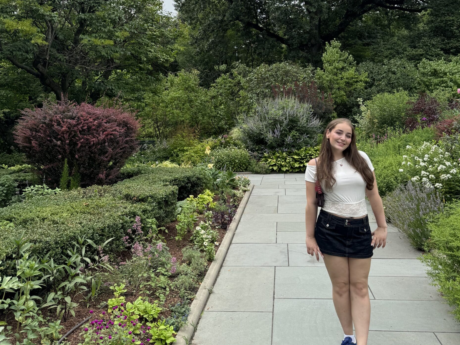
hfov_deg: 55.4
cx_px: 230
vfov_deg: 41.7
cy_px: 87
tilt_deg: +4.3
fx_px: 438
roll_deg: +1.2
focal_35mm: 33
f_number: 1.78
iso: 80
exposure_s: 1/2105
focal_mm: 6.76
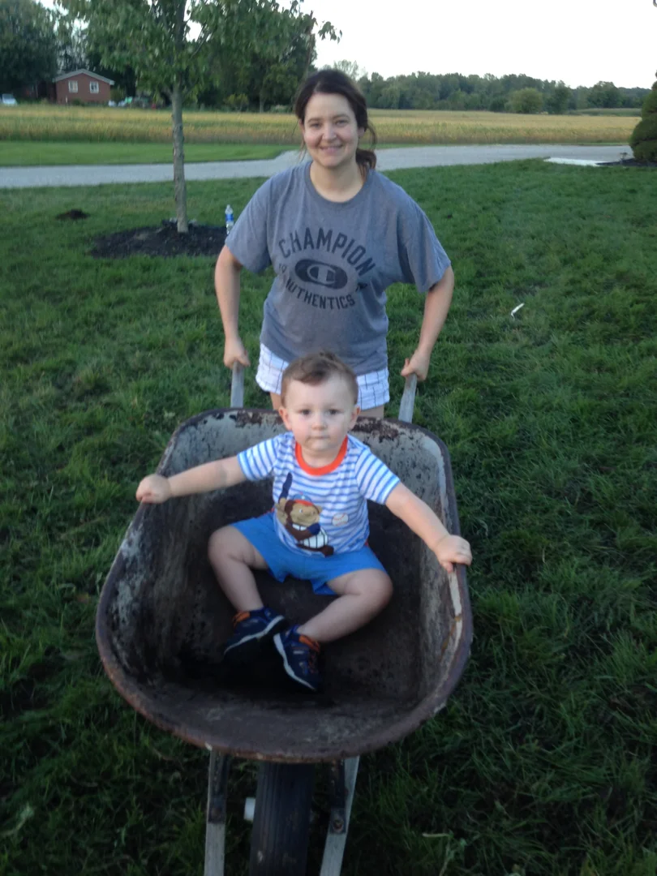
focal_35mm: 33
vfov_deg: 55.4
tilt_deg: -20.8
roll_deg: +2.3
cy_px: 438
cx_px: 328
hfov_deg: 42.9
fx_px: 835
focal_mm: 4.12
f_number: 2.4
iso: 64
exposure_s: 1/60
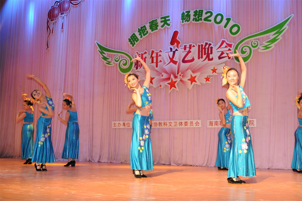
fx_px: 402
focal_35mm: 48
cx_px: 151
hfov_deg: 41.2
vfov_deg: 28.0
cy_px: 100
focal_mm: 32
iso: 800
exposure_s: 1/80
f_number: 3.5
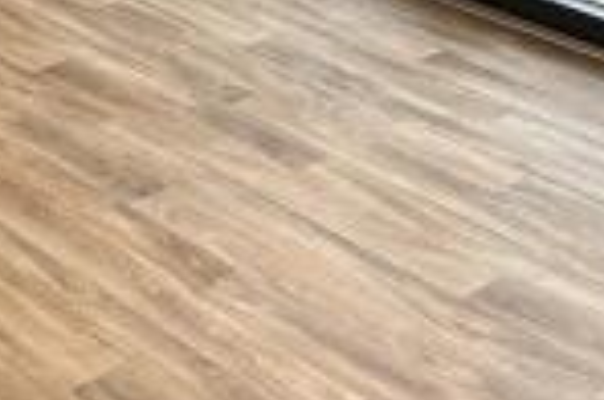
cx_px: -65
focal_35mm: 101
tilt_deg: -14.0
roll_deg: +0.4
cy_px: -208
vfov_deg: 12.8
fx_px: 1691
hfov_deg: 19.4
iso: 64
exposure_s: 1/99
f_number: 2.2
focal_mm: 2.22
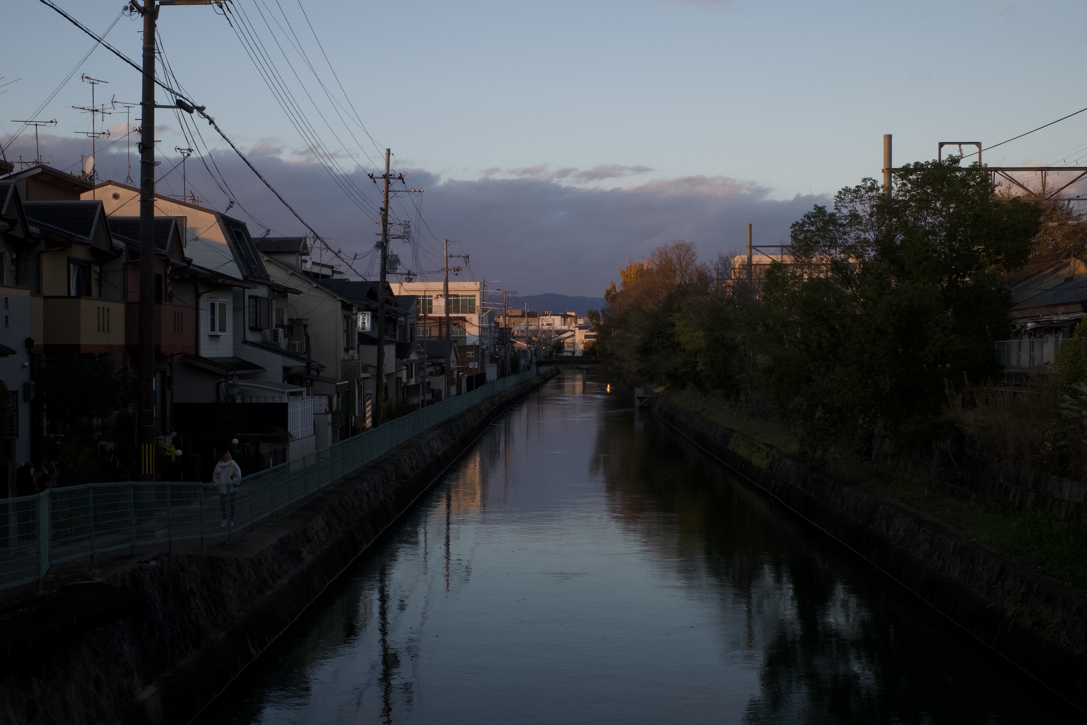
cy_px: 362
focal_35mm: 50
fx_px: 1510
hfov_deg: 39.6
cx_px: 544
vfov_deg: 27.0
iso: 1250
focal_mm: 18.3
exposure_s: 1/125
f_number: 11
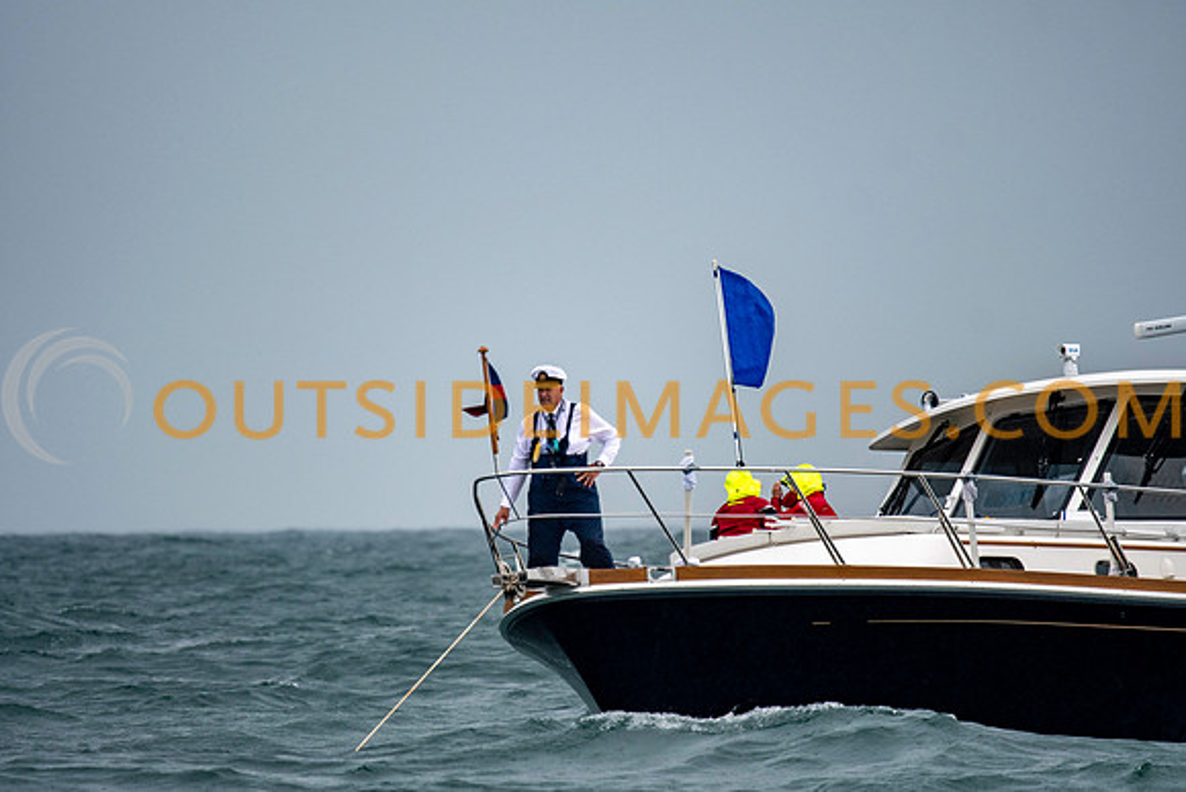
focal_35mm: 450
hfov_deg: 4.6
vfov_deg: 3.1
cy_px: 396
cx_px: 593
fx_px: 14828
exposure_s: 1/4000
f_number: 4
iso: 400
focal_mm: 300
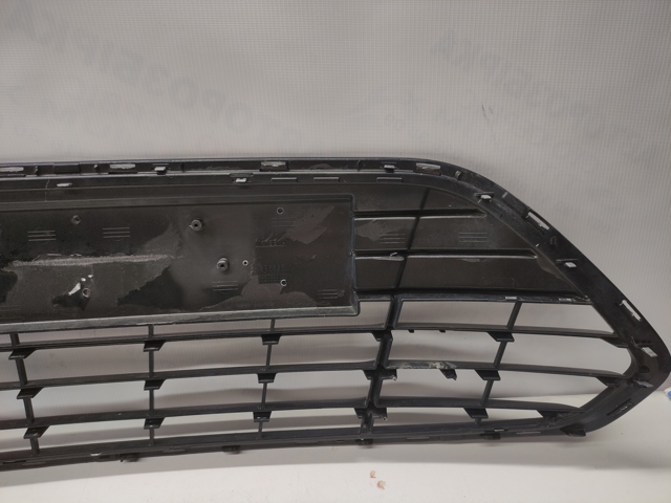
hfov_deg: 69.4
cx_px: 336
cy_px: 252
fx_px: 485
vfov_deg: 54.9
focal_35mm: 25
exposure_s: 1/100
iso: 147
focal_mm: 5.43
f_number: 1.89
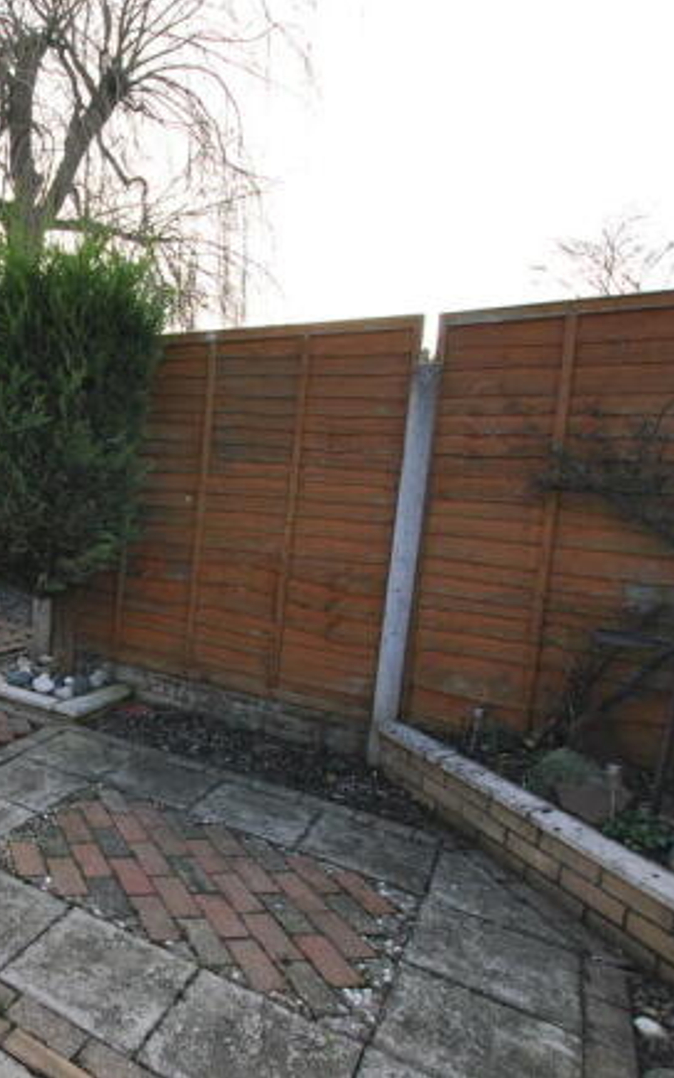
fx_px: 676
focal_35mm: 23
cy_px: 539
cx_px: -56
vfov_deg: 77.1
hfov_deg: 42.5
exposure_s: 1/100
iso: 200
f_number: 5
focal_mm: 10
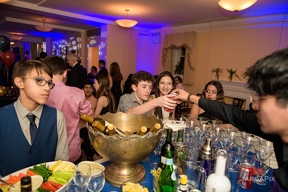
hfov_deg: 73.7
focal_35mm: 24
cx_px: 144
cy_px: 96
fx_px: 192
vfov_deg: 53.2
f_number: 3.2
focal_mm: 24
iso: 800
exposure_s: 1/125
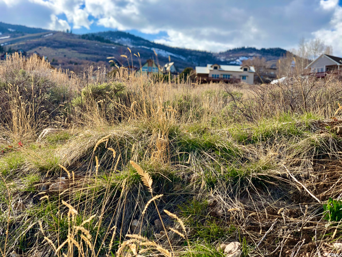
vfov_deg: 28.0
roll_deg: -2.4
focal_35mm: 52
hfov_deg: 36.8
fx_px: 514
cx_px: 171
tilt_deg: +0.7
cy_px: 128
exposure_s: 1/704
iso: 16
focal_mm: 6
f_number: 2.4
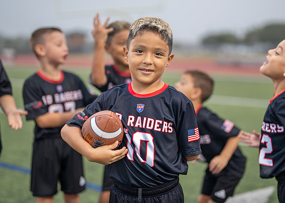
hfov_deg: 30.6
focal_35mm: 64
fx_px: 520
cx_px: 157
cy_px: 90
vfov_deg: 22.1
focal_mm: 50
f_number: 1.2
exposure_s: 1/500
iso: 100
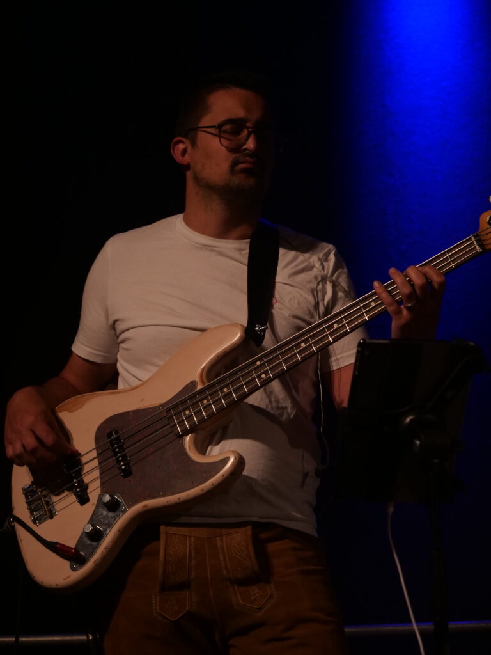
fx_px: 2269
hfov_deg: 12.3
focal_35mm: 120
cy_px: 328
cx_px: 246
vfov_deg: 16.4
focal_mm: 60
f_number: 4
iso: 1250
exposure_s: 1/125
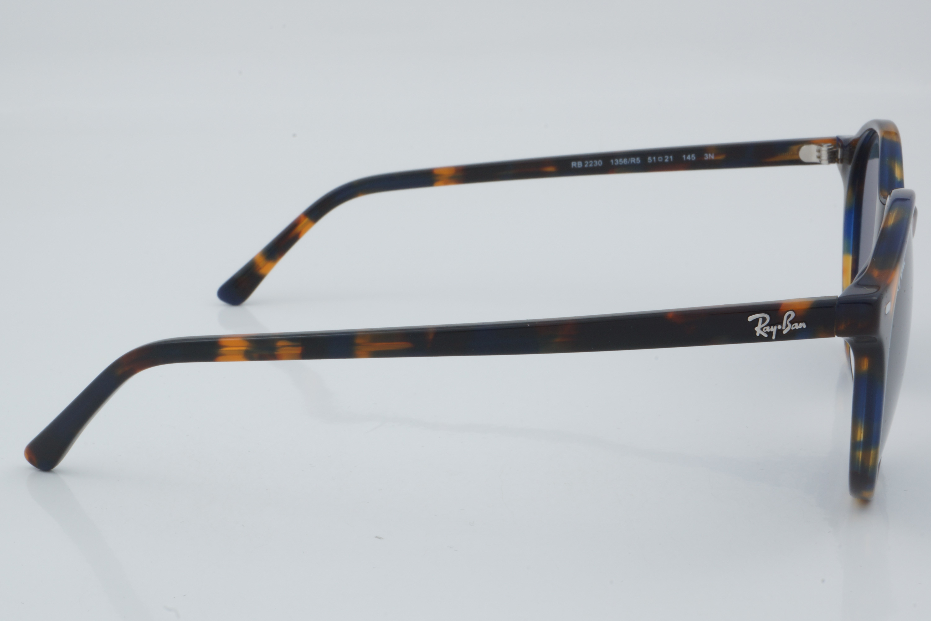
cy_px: 310
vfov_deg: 18.2
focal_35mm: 75
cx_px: 466
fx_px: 1939
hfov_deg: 27.0
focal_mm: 50
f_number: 29
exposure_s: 1/4
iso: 100
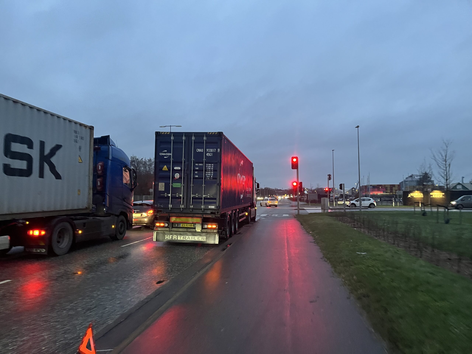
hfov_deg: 67.3
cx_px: 236
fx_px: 355
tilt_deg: -1.4
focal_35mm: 26
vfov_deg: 53.1
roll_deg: +0.3
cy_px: 177
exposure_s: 1/33
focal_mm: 5.1
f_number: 1.6
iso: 400
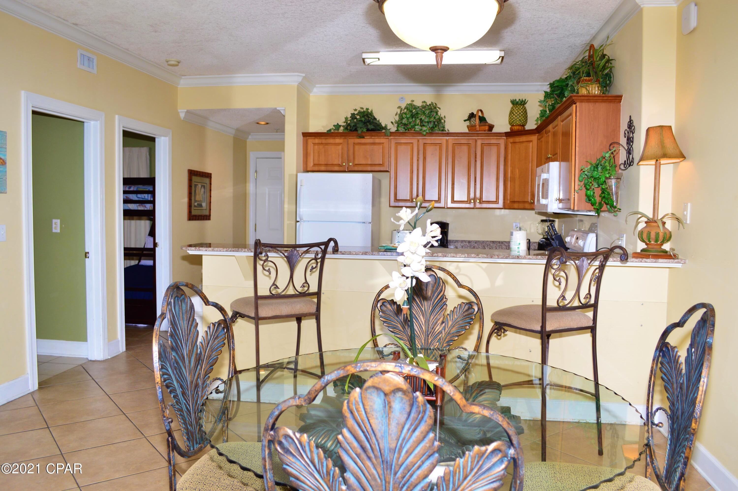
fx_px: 553
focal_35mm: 27
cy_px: 246
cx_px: 369
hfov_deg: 67.4
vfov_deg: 47.8
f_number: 5
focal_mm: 18
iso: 200
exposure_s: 1/60
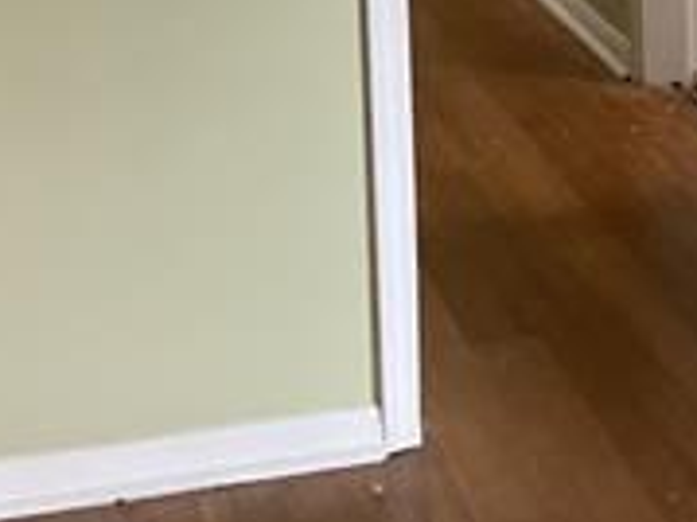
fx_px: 2234
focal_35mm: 111
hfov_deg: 17.3
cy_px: -261
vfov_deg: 12.6
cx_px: 724
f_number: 2.4
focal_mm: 3.3
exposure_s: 1/60
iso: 250
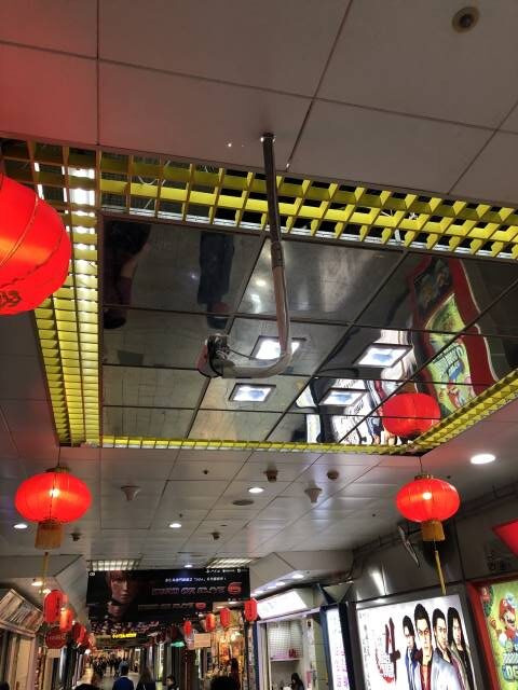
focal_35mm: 28
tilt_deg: +29.2
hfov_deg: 49.7
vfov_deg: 63.4
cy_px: 345
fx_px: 559
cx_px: 259
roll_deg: +4.5
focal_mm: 3.99
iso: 32
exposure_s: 1/30
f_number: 1.8
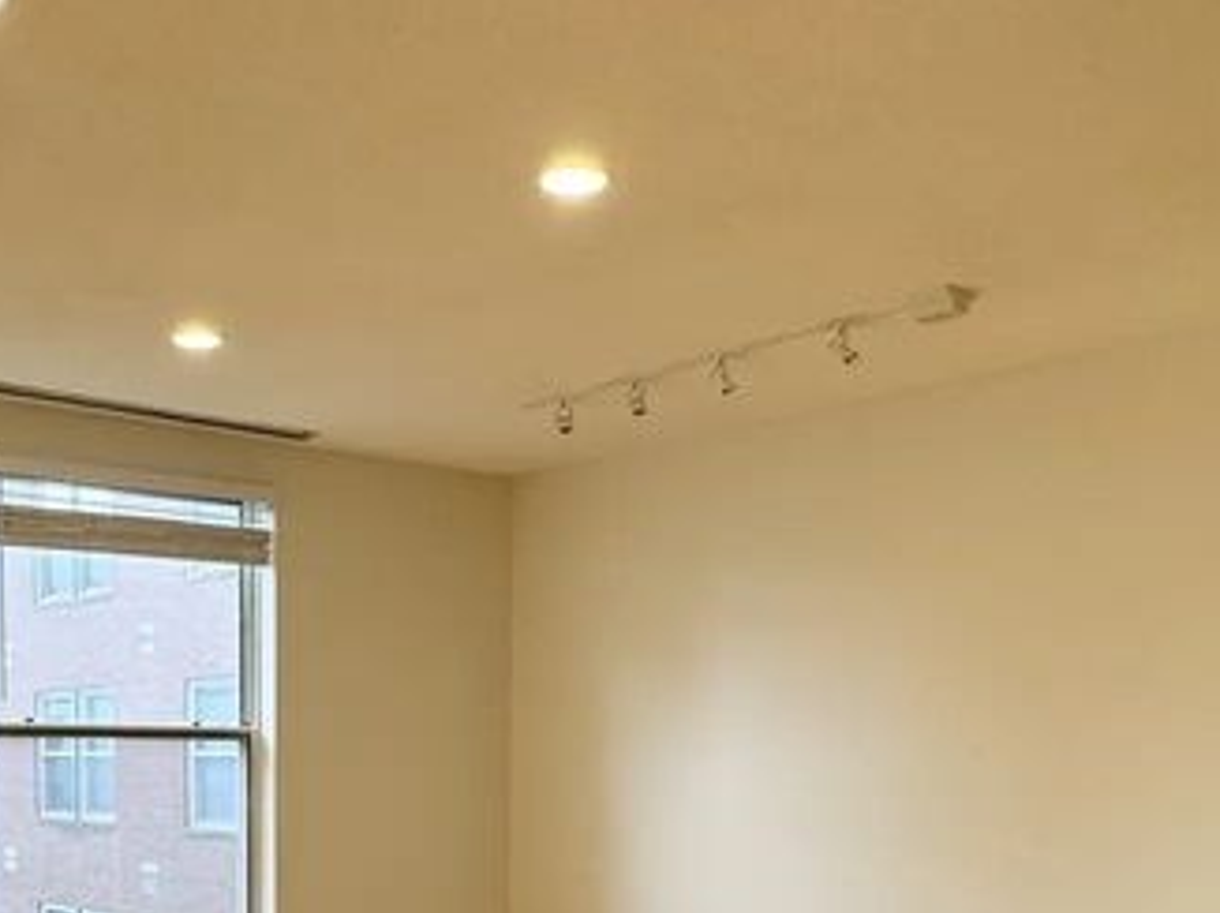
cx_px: 393
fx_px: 1550
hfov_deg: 42.3
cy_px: 887
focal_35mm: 44
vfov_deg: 30.8
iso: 50
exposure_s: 1/120
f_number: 2.2
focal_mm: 2.22
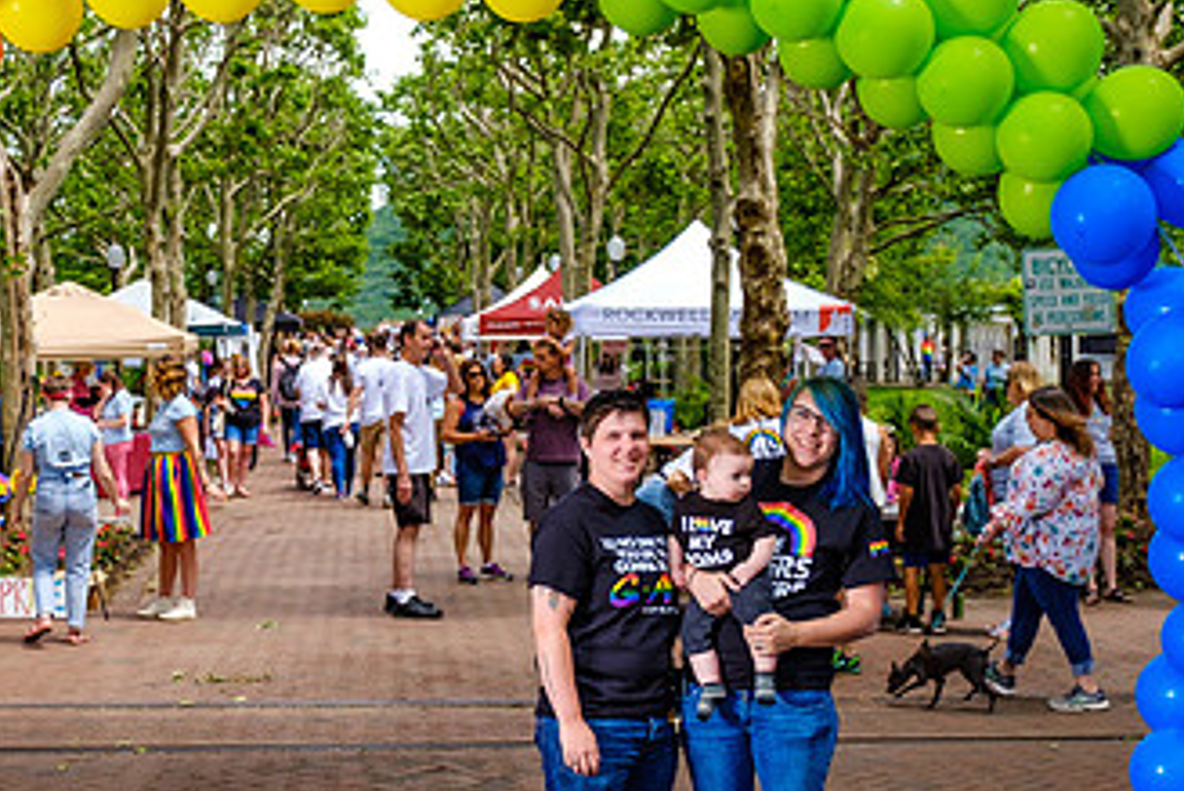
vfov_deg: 20.0
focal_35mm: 68
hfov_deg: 29.3
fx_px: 2237
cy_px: 439
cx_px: 353
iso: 400
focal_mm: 23.4
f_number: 2.8
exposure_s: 1/1800
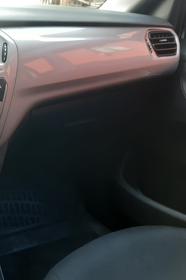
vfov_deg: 51.9
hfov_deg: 32.9
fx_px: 287
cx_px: -1
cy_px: 137
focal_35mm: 37
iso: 160
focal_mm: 3.92
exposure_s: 1/50
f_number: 1.7
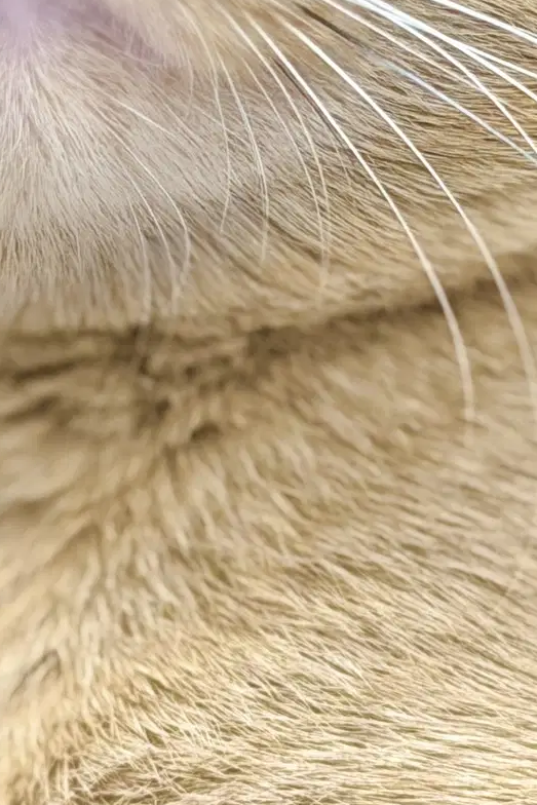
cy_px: 140
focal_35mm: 163
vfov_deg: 12.5
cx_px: -9
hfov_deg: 8.4
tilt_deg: -2.6
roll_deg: +1.3
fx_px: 3645
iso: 250
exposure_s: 1/40
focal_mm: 6.76
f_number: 1.78
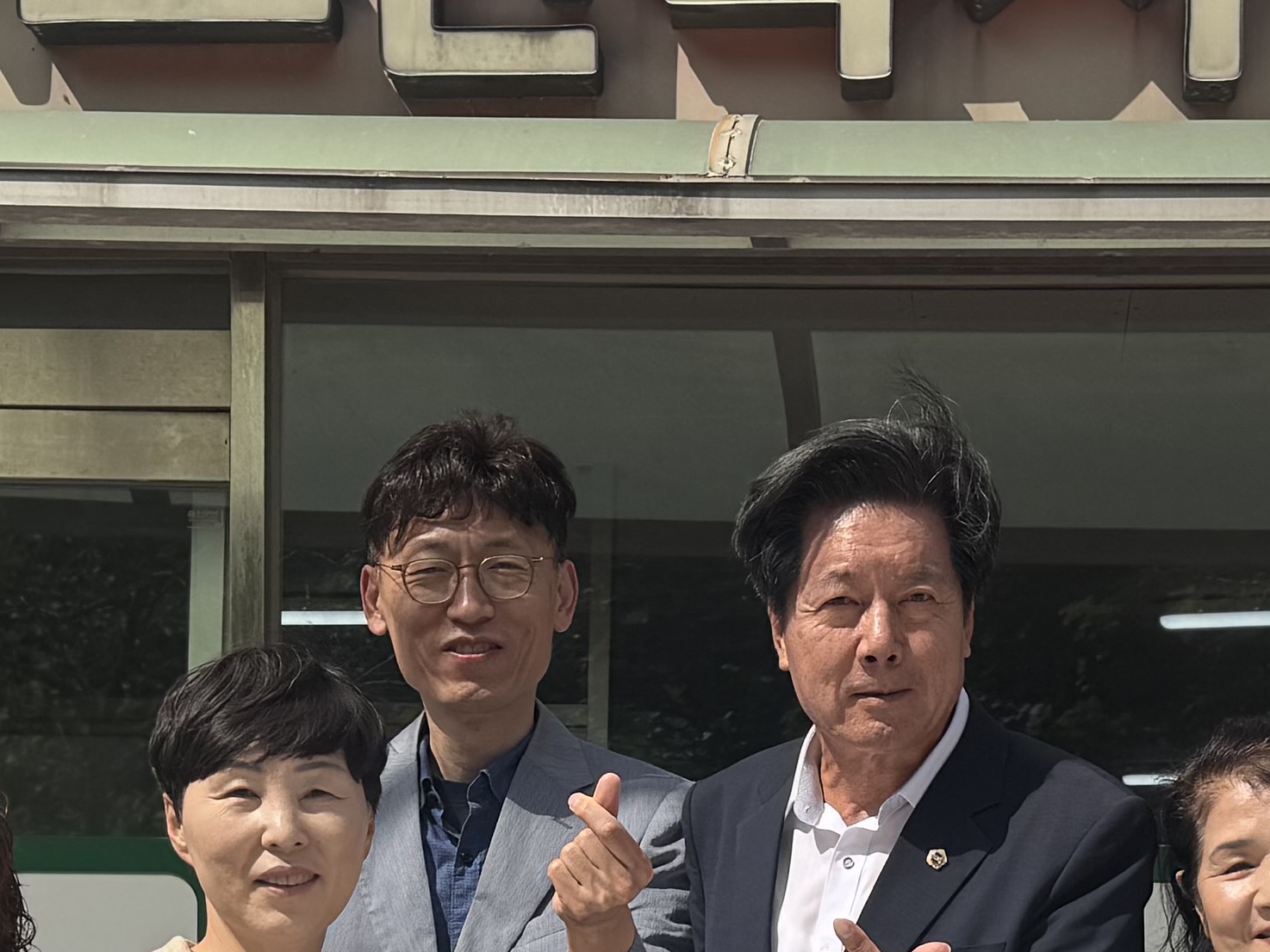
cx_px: 764
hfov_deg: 21.1
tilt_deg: -0.6
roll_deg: +0.1
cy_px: 1259
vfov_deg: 15.1
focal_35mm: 93
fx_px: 3413
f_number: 1.78
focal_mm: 6.76
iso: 80
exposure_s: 1/6410
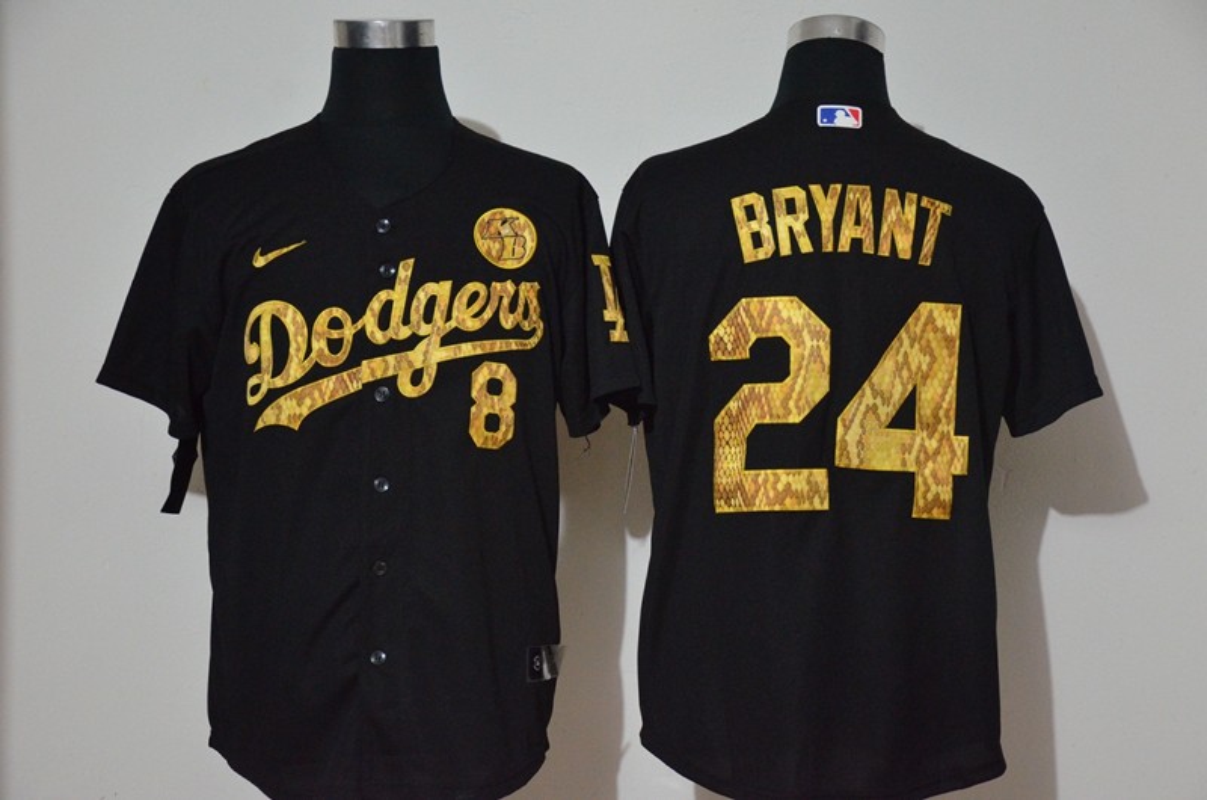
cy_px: 400
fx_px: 2510
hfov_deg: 27.0
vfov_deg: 18.1
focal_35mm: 75
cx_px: 604
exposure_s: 1/15
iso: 4000
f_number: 4.8
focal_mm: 50
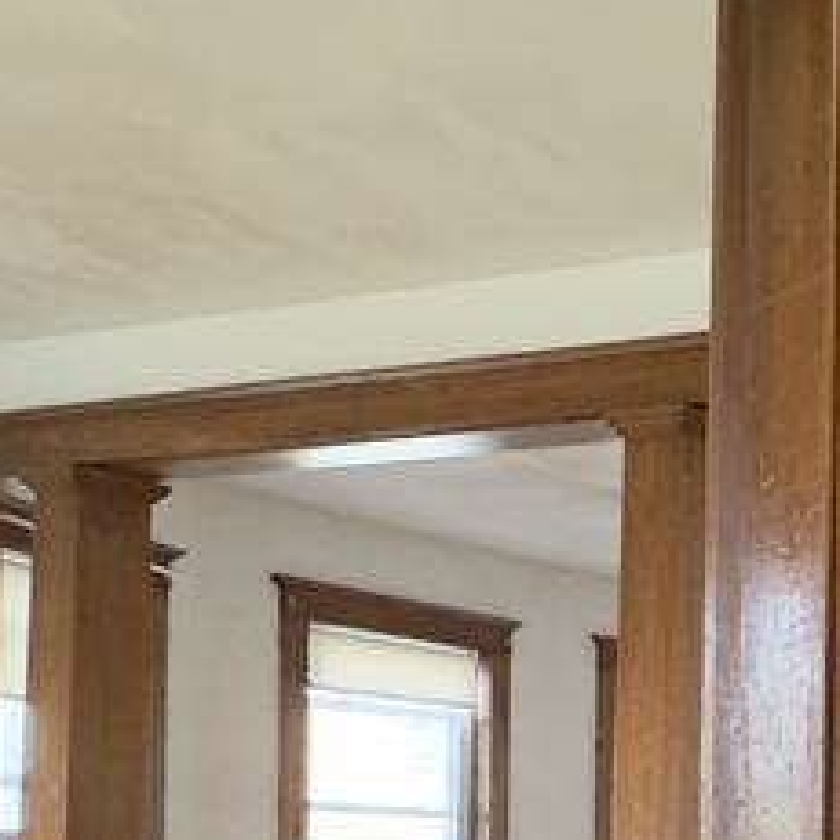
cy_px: 891
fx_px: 1510
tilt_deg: +0.3
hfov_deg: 21.7
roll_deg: -1.5
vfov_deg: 28.6
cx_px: 1457
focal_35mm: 55
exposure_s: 1/120
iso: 320
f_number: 2.2
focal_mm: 2.22
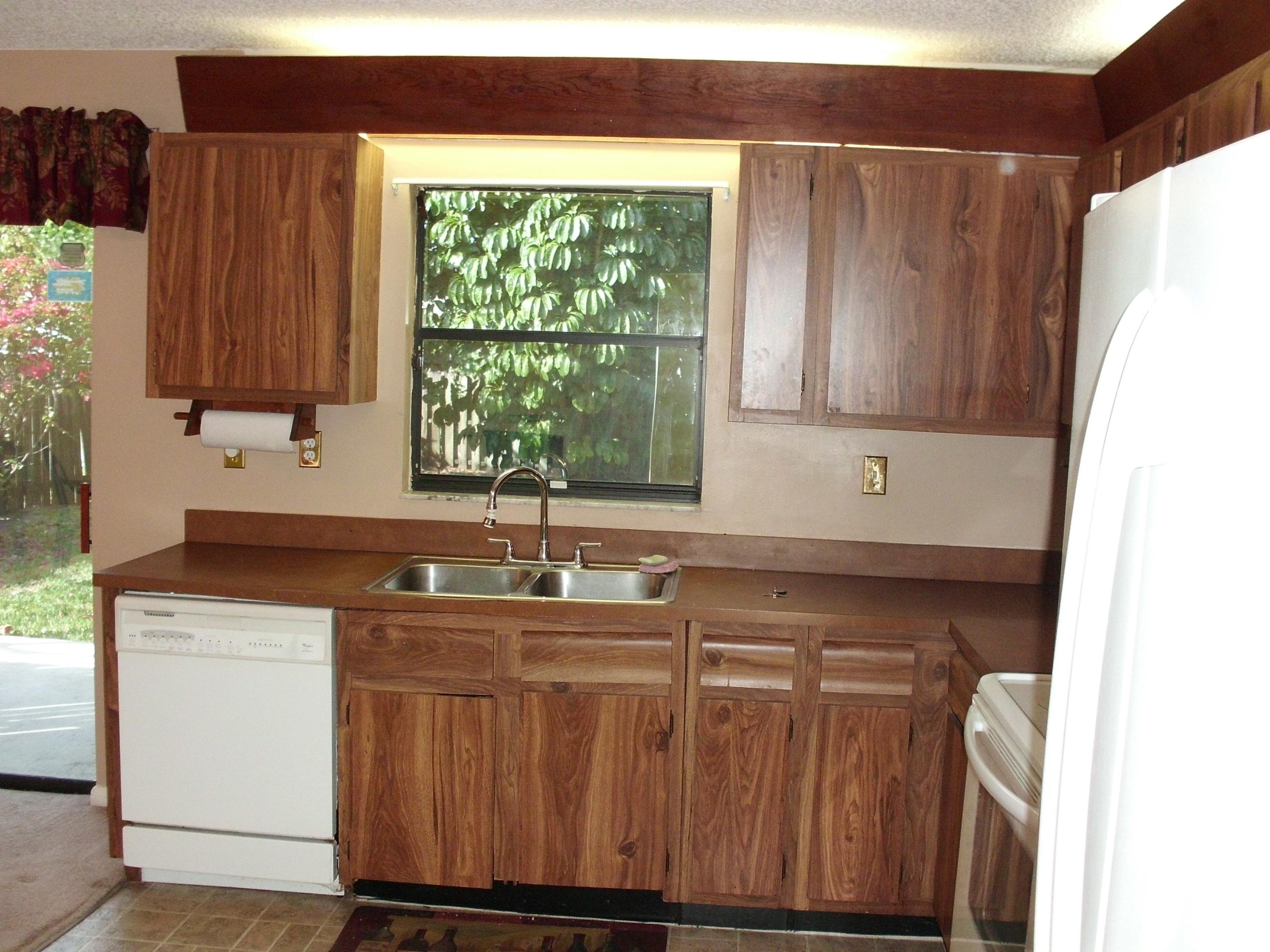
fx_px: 1321
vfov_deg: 39.7
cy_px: 476
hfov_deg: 51.4
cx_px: 635
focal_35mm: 36
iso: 200
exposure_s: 1/60
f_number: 2.9
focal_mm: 6.3
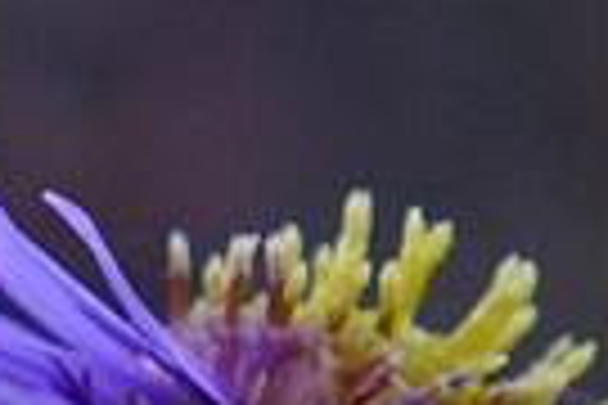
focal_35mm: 713
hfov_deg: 2.9
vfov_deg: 1.9
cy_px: 688
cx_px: -423
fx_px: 12041
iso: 80
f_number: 3.3
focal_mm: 19.2
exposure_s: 1/30
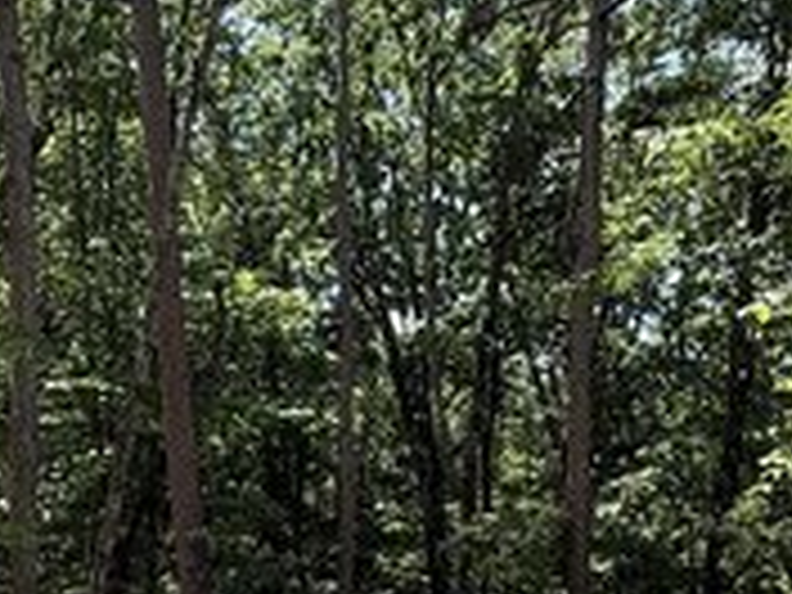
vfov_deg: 25.3
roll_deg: +0.0
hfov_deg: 37.5
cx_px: 364
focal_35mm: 51
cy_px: 738
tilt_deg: -4.7
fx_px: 1167
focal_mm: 2.22
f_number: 2.2
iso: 50
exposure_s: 1/613
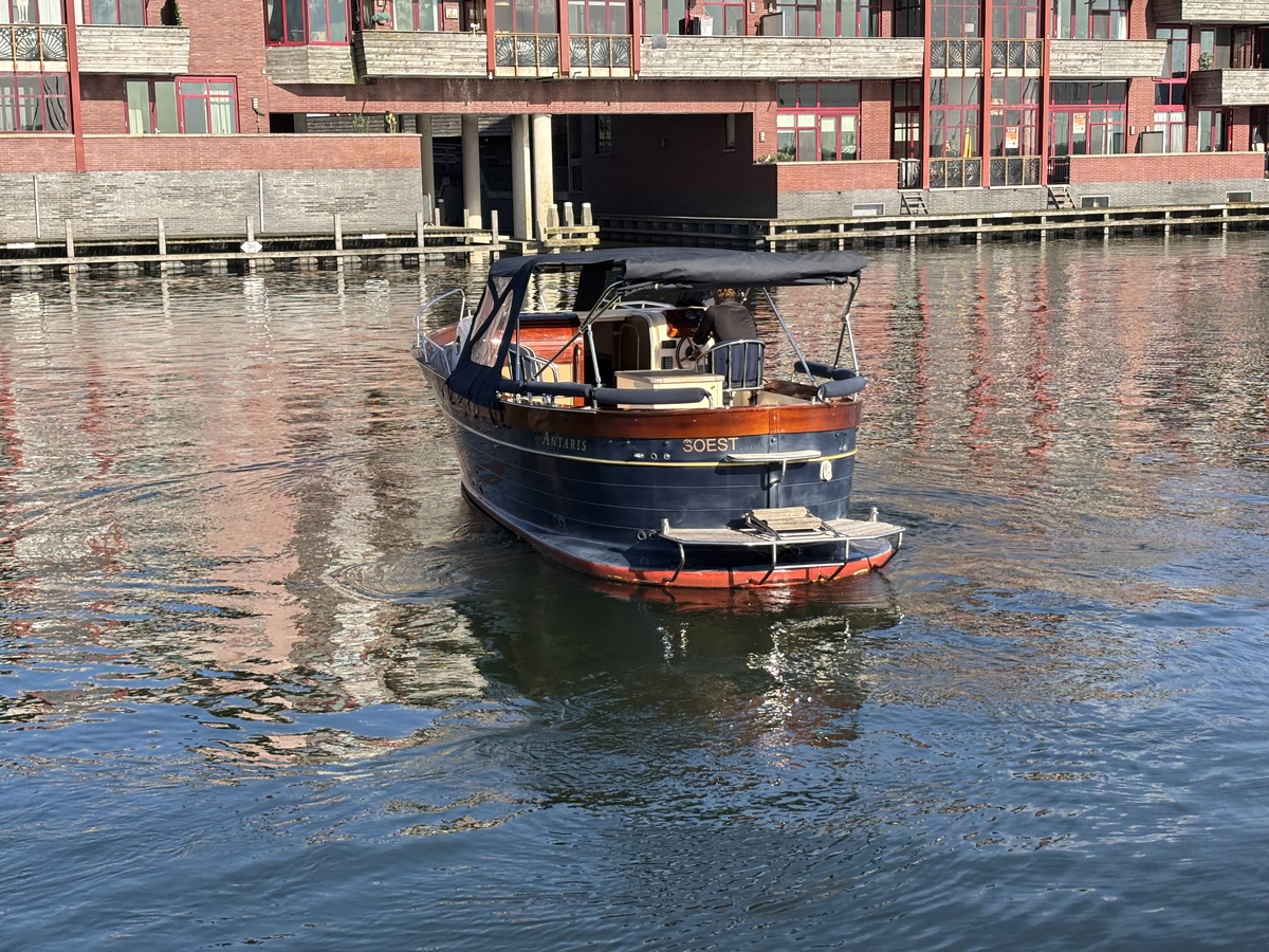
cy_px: 476
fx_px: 1906
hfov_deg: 36.8
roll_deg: +1.1
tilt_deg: -9.1
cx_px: 634
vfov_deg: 28.0
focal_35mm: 52
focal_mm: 5.96
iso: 40
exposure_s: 1/1205
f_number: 1.6
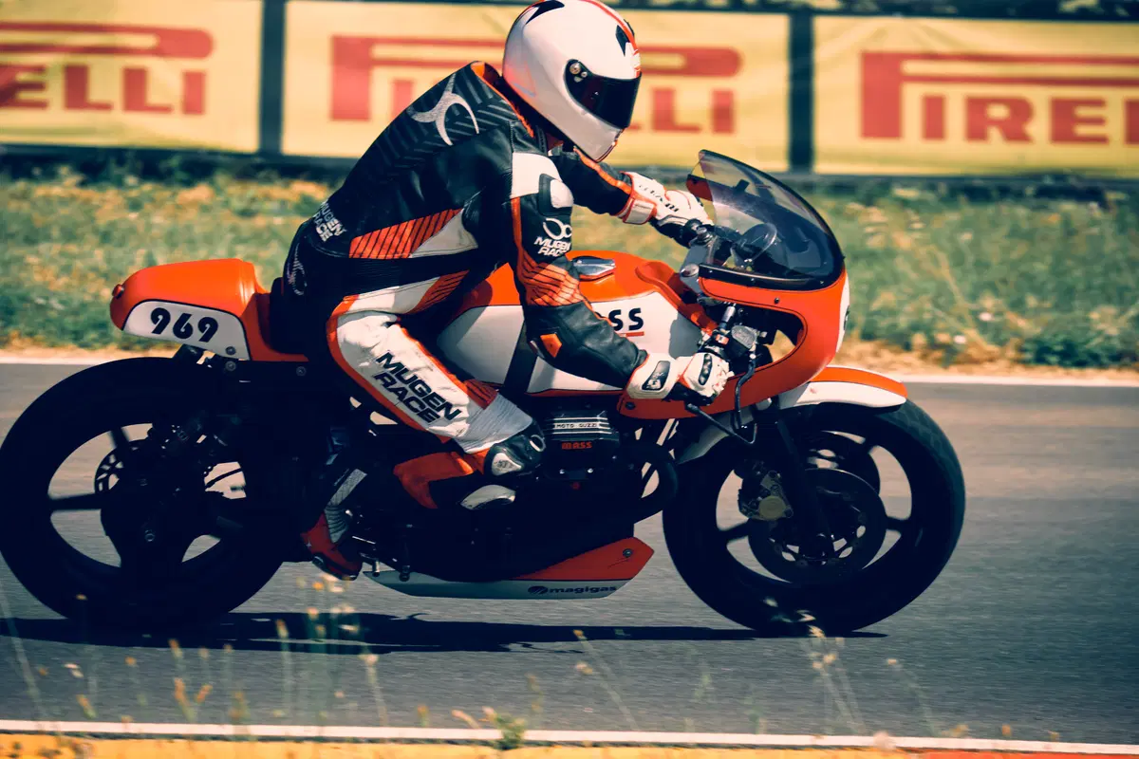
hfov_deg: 6.9
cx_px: 570
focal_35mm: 300
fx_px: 9491
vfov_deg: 4.6
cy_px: 380
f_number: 5.6
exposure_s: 1/1000
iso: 200
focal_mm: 200
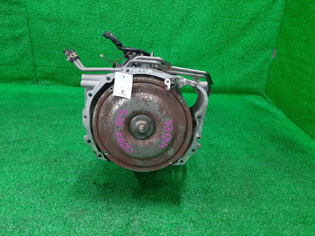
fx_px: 237
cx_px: 158
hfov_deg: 67.3
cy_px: 118
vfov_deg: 53.1
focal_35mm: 26
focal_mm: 3.93
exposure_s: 1/50
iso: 117
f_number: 1.7
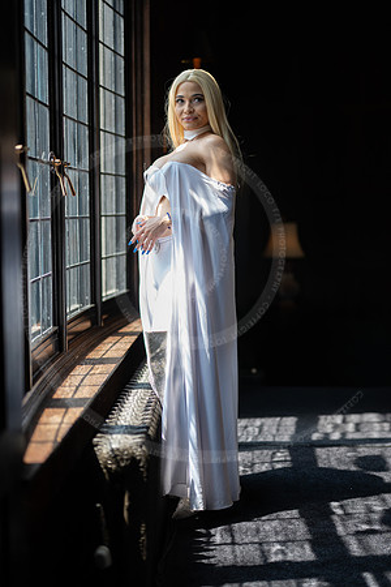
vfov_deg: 39.6
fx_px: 815
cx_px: 196
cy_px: 294
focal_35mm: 50
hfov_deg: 27.0
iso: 125
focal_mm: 50
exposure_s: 1/800
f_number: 1.2
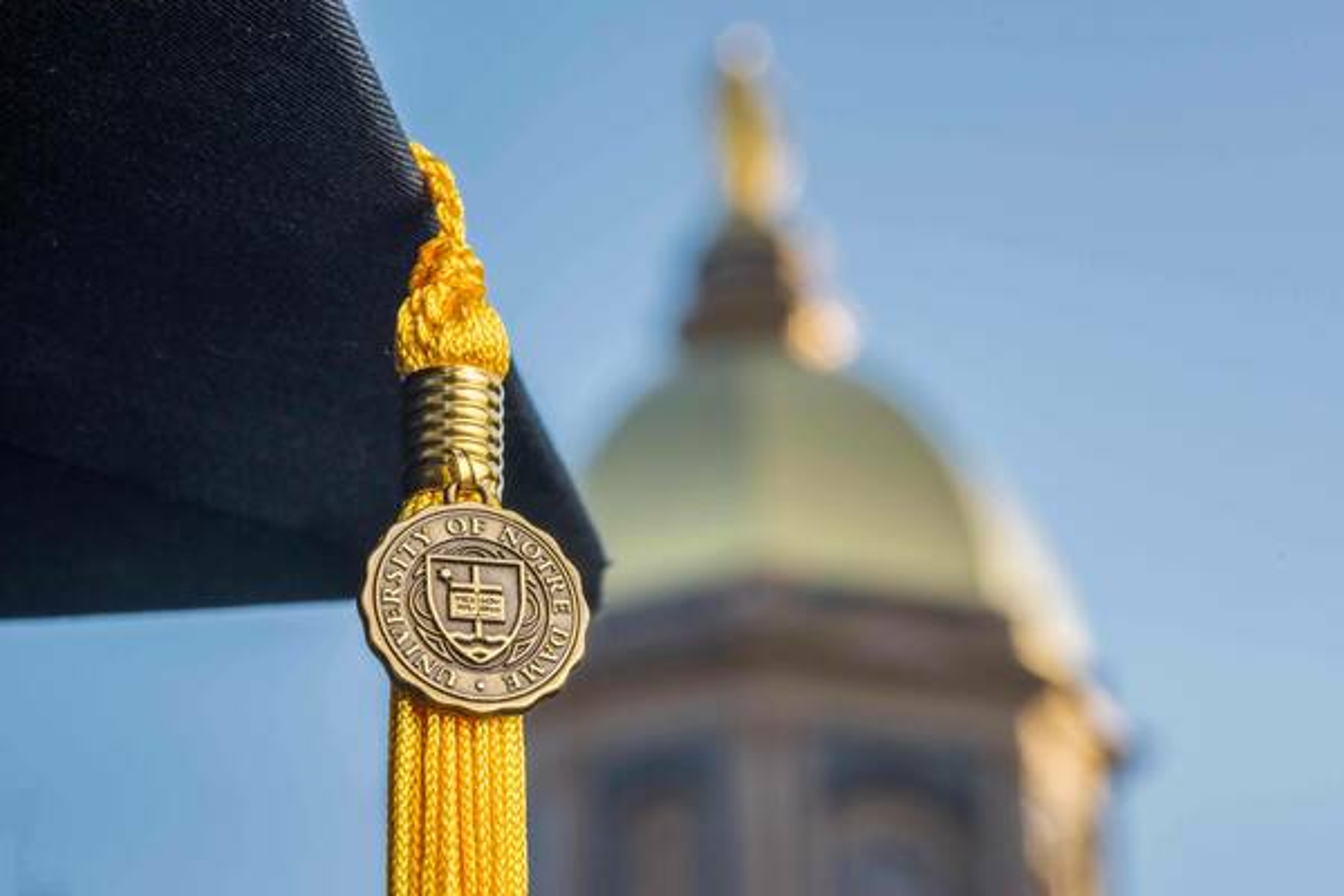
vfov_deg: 27.0
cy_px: 448
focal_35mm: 50
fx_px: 1867
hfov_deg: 39.6
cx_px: 672
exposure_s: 1/80
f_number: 8
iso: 320
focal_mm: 50
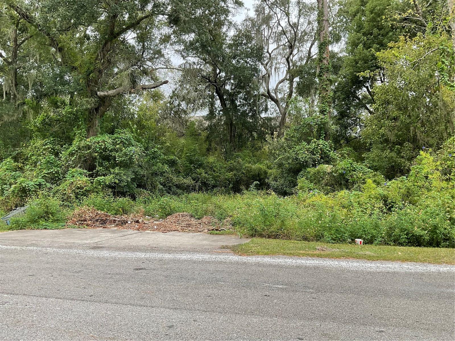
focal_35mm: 29
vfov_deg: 48.2
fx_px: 381
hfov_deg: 61.7
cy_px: 170
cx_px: 228
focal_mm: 3
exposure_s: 1/216
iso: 16
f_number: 1.8
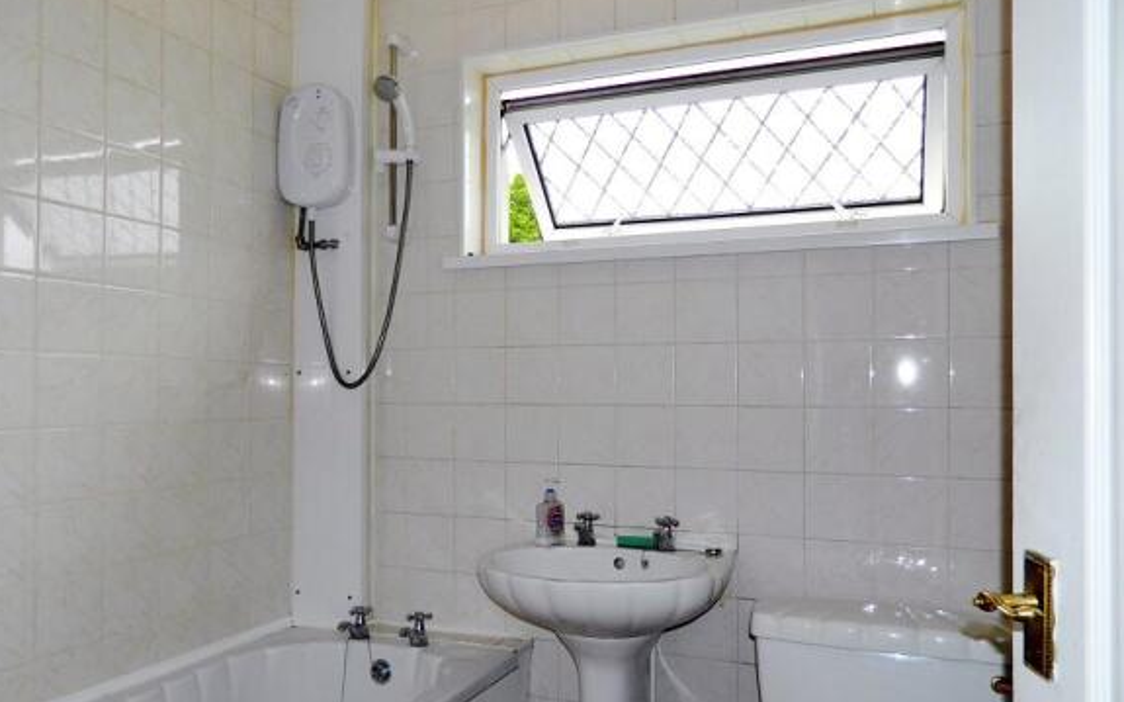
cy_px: 382
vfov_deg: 45.9
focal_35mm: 27
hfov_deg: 68.4
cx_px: 562
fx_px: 827
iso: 80
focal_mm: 4.5
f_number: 3.1
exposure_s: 1/125
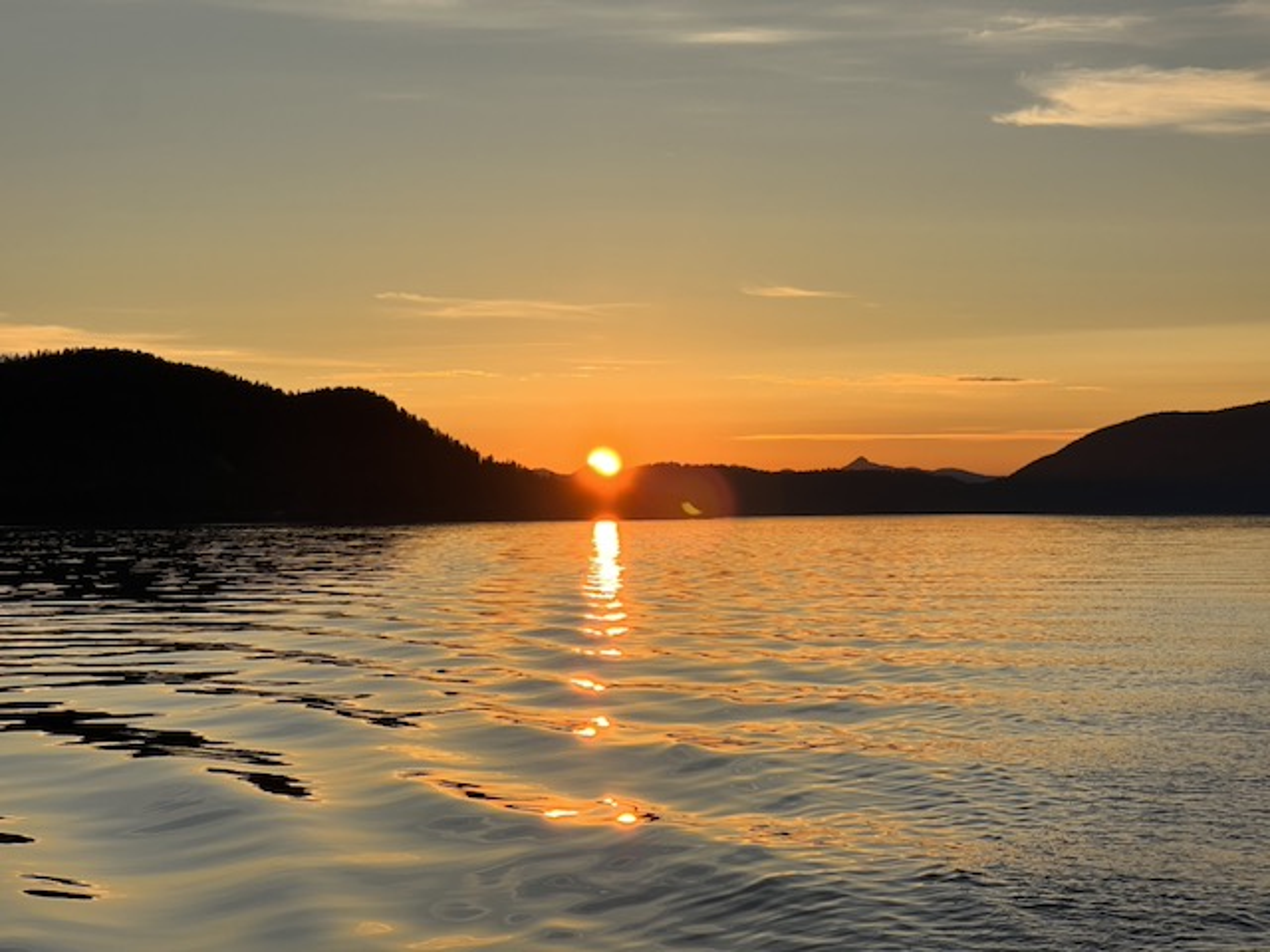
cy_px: 476
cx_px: 635
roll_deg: +0.6
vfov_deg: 19.1
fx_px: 2825
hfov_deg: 25.3
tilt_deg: +0.5
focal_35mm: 77
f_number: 2.8
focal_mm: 9
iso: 32
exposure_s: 1/669
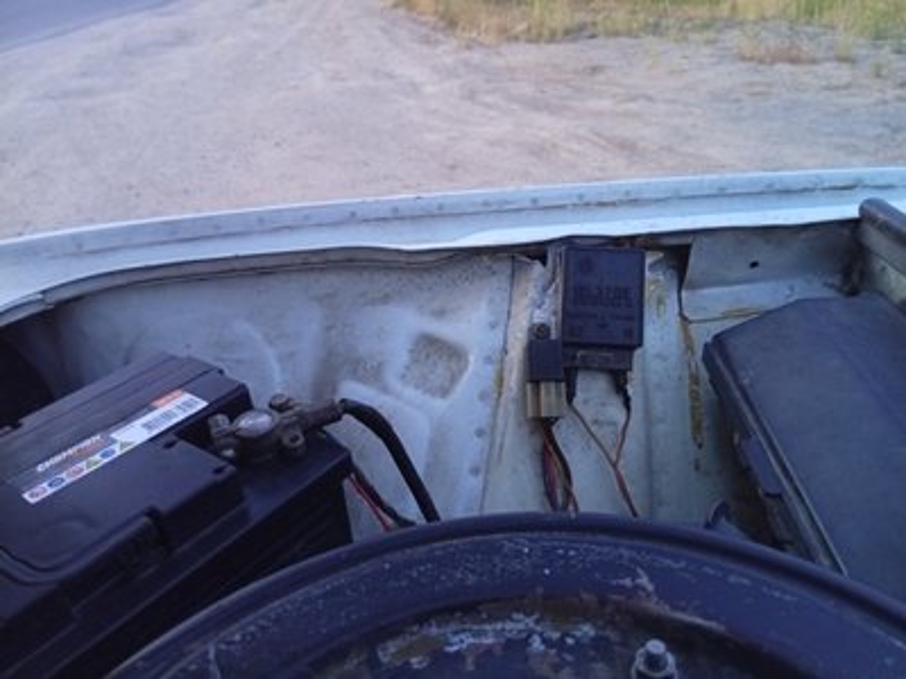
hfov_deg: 65.3
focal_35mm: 27
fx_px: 707
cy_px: 340
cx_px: 453
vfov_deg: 51.4
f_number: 1.8
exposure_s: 1/14.3
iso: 3168
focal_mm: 3.84
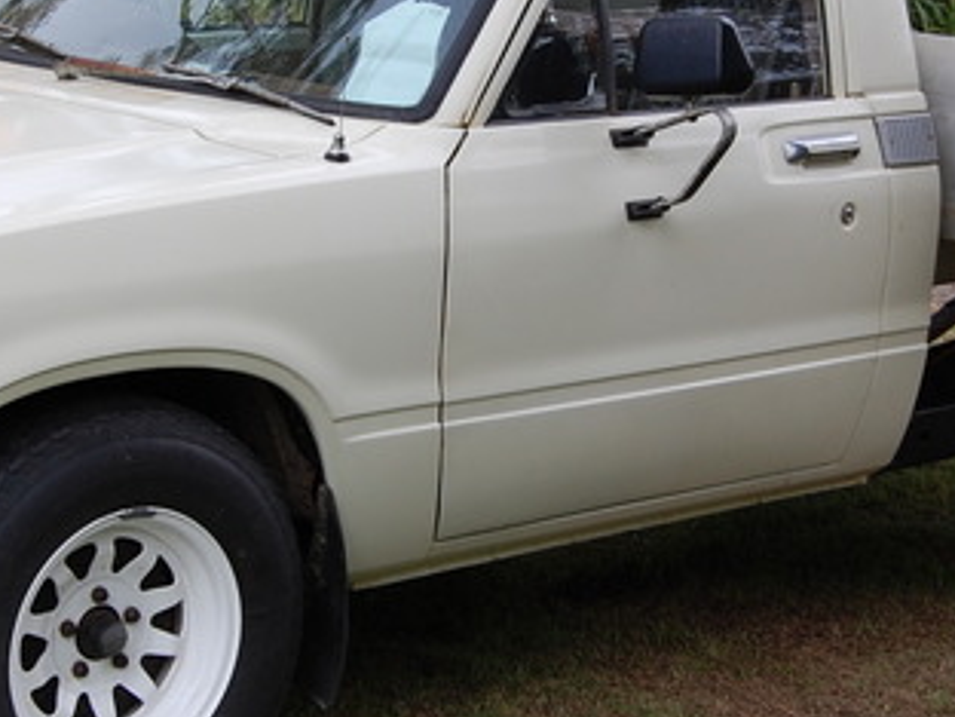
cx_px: 450
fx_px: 3062
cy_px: 245
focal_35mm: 111
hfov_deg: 17.7
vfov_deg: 13.3
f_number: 7.1
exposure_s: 1/200
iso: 200
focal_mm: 30
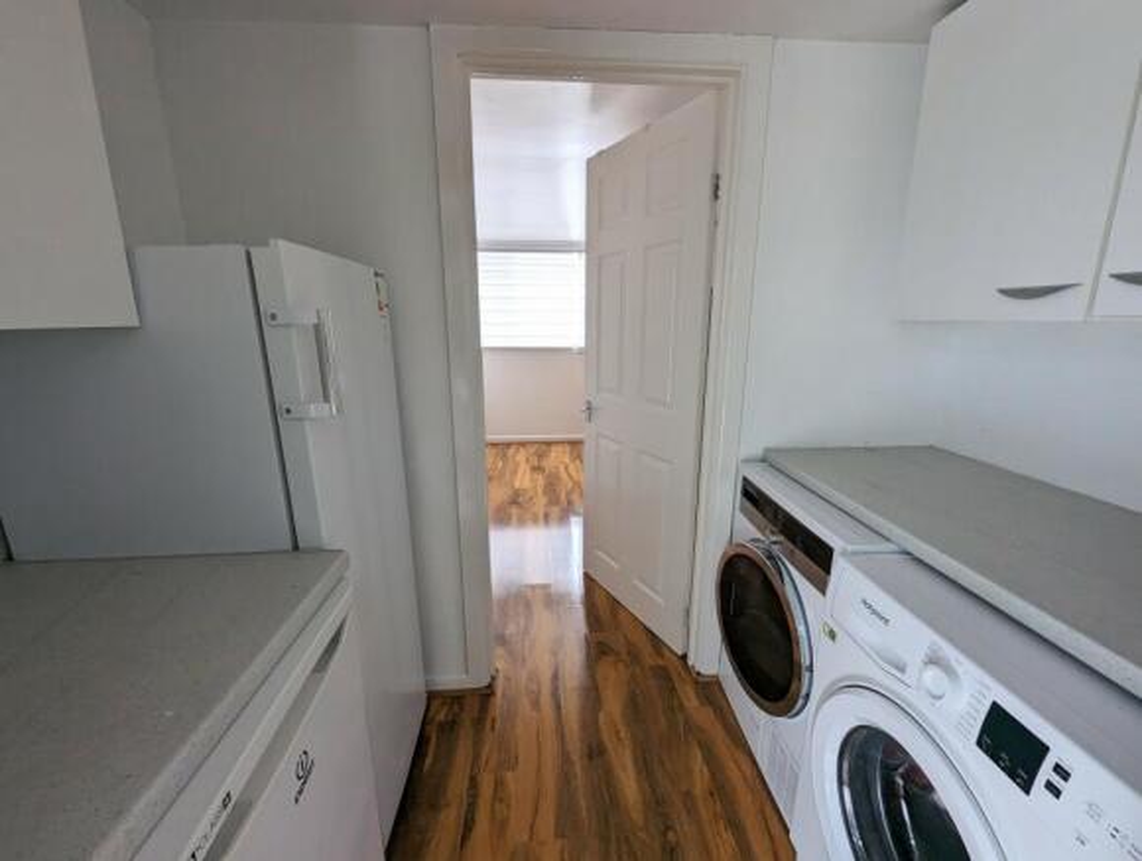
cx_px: 571
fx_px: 430
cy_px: 430
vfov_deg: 90.1
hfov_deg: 106.1
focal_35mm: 13
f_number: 2.2
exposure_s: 1/36.1
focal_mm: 1.95
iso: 65
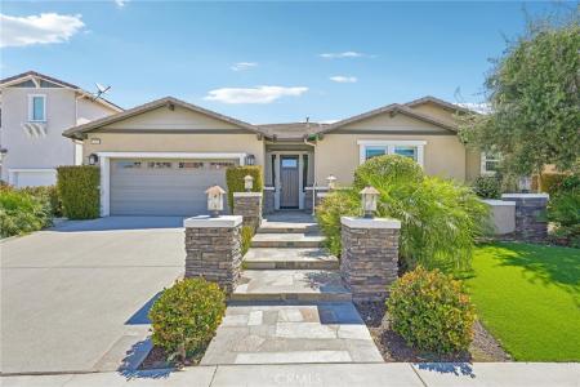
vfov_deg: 73.7
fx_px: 258
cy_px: 194
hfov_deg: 96.7
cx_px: 290
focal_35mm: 16
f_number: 8
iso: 100
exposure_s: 1/200
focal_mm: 16
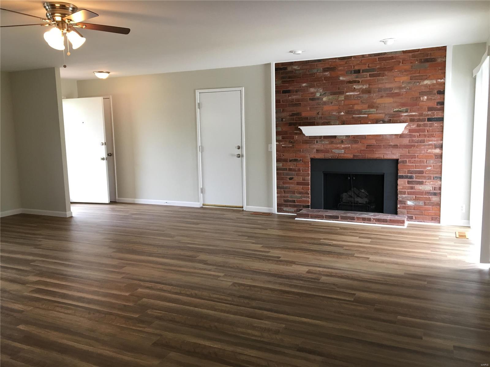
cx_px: 245
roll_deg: +1.0
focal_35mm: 29
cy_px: 184
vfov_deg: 48.2
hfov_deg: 61.7
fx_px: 411
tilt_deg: -6.5
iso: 40
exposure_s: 1/30
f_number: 2.2
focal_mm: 4.15
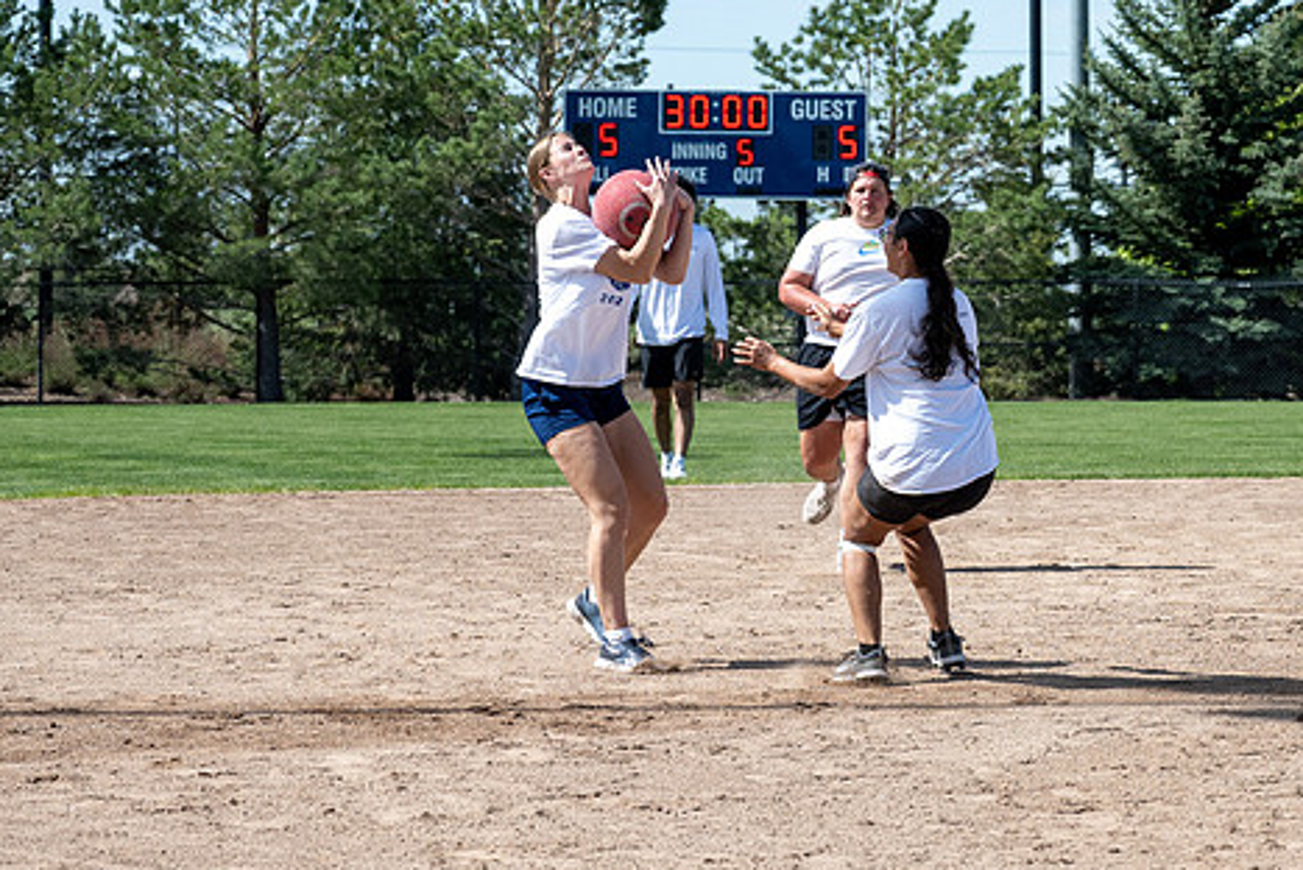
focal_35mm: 167
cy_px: 130
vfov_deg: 8.2
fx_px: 6048
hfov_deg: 12.3
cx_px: 977
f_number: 4
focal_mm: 70
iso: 100
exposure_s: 1/2000
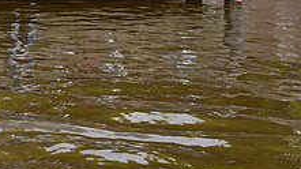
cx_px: -34
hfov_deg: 25.4
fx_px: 614
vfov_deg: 14.7
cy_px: -74
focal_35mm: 77
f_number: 9
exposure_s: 1/320
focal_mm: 28
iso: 360
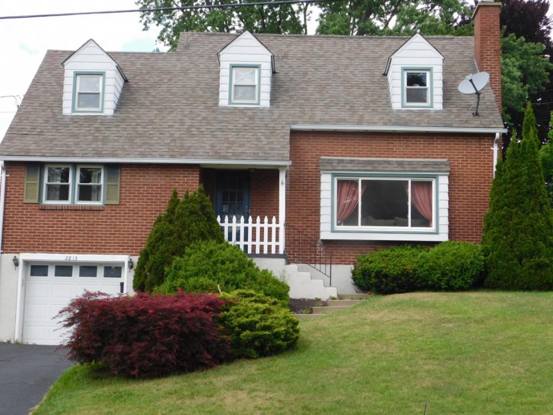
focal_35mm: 59
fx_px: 943
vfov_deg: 24.8
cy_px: 208
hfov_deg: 32.7
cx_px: 276
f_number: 4
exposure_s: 1/400
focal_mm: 10.4
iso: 125
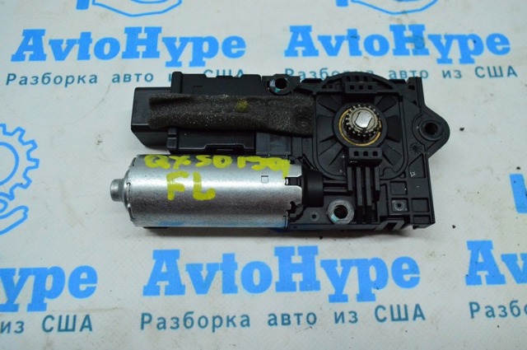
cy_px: 175
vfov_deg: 43.5
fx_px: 439
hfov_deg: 62.0
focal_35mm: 30
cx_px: 264
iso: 6400
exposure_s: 1/640
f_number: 6.3
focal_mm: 20
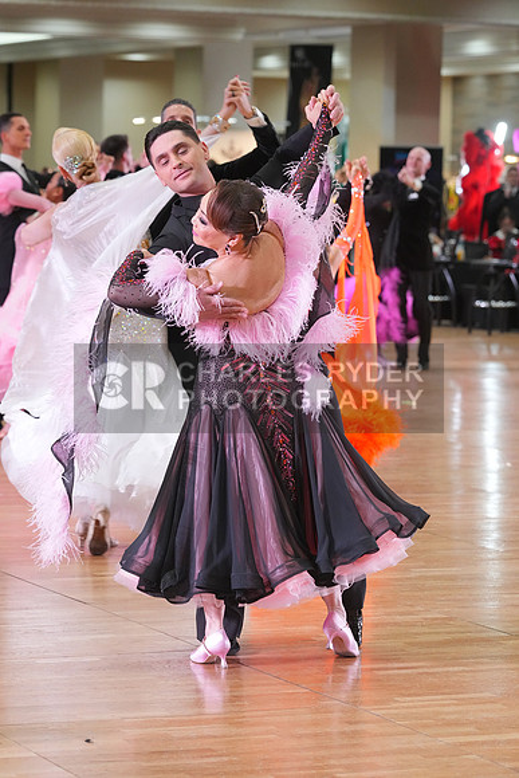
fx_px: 3025
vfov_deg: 14.7
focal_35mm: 140
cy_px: 389
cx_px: 260
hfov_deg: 9.8
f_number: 5.6
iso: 3200
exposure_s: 1/200
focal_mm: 140
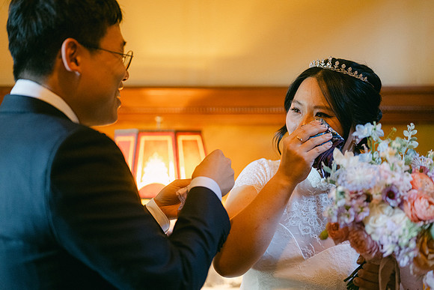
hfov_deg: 39.6
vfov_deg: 27.0
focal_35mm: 50
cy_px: 145
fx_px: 603
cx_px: 217
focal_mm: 50
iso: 2500
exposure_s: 1/125
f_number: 1.8
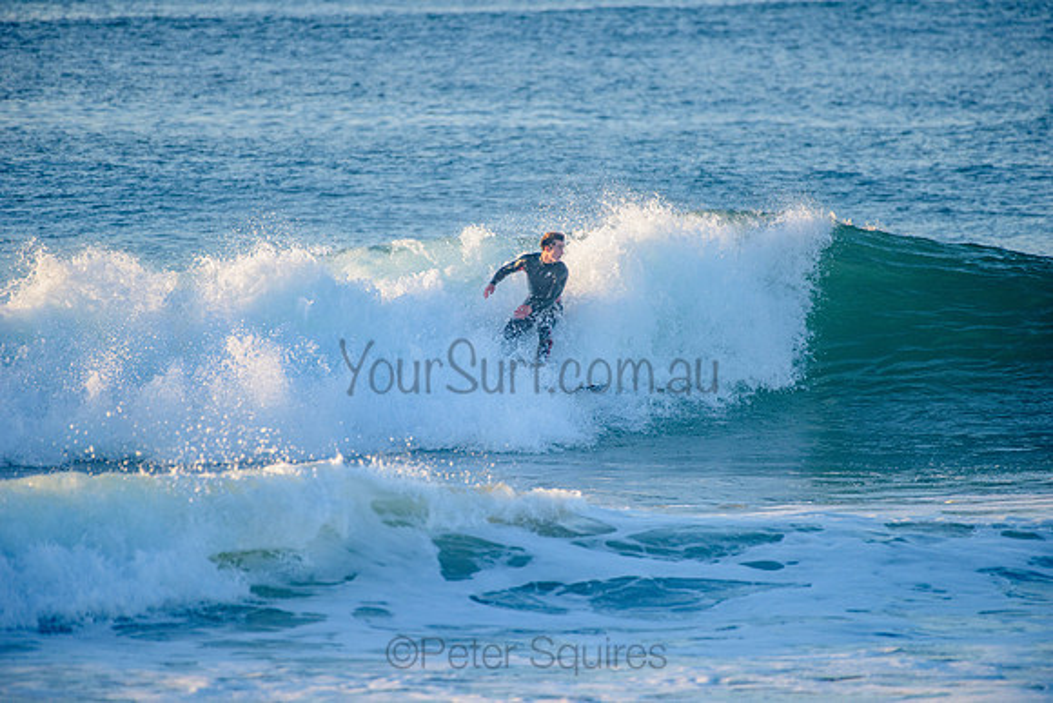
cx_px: 526
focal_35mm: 500
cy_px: 352
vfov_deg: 2.8
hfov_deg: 4.1
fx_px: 14628
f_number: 5.6
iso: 450
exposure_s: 1/1250
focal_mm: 500
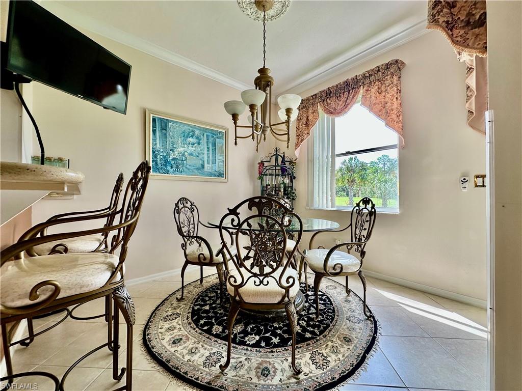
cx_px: 261
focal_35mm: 14
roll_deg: +0.1
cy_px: 196
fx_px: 211
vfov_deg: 85.7
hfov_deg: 102.1
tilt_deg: +0.9
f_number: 2.2
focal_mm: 2.22
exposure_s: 1/162
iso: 40
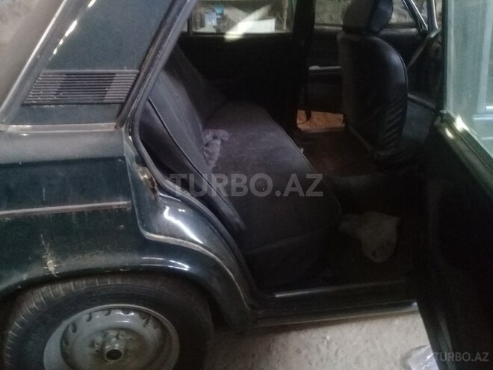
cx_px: 246
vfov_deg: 45.4
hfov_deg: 58.4
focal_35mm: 31
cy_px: 185
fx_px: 442
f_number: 2.2
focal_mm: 3.3
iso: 500
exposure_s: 1/17
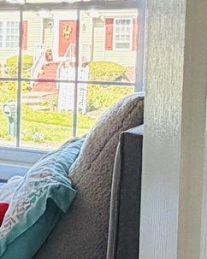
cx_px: -309
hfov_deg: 11.7
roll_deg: +0.6
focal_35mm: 104
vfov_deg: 18.4
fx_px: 797
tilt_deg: -4.4
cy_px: 94
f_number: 2.2
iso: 250
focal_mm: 2.22
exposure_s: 1/120
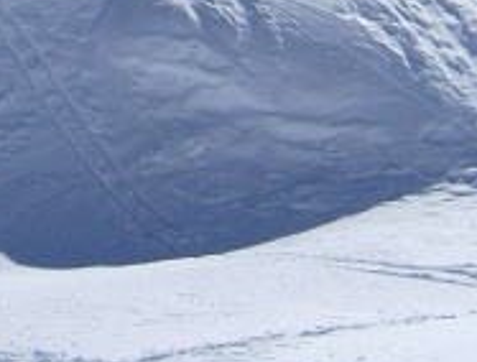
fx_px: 2104
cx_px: -126
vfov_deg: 9.5
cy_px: -206
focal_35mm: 152
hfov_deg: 12.6
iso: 100
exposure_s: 1/2000
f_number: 4.7
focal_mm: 6
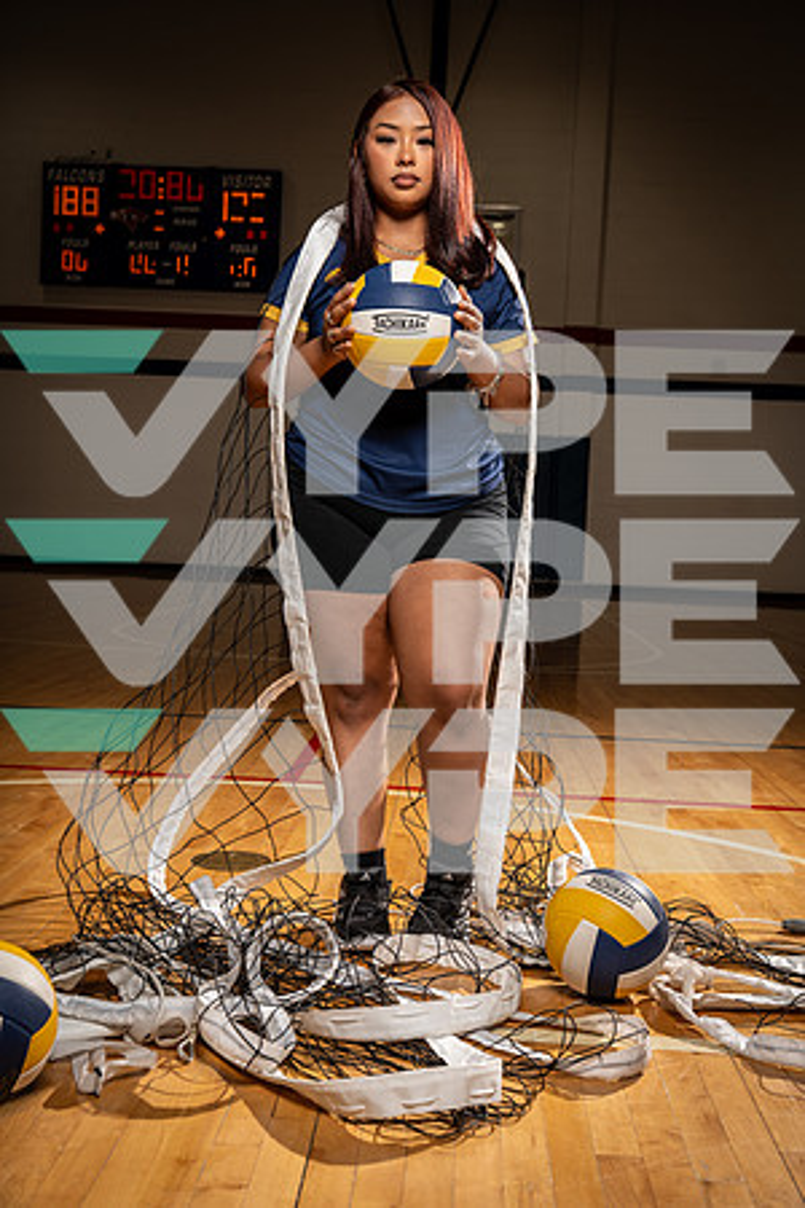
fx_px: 1308
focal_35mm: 39
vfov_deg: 49.6
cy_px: 604
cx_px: 402
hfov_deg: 34.2
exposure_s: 1/250
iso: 125
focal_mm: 39
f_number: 5.6
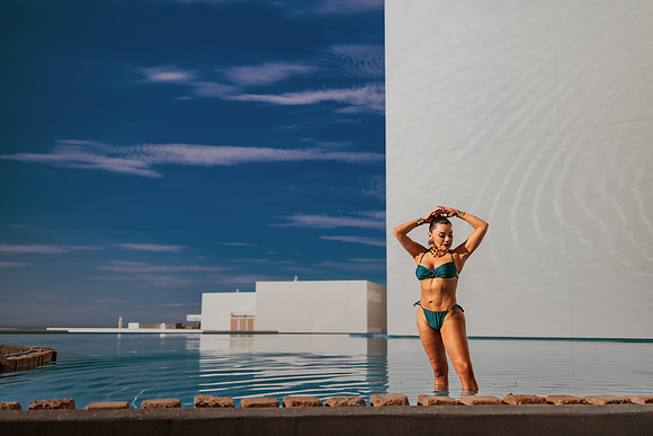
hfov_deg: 54.4
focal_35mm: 35
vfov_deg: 37.9
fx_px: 635
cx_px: 326
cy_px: 218
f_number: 1.8
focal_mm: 35
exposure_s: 1/8000
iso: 50
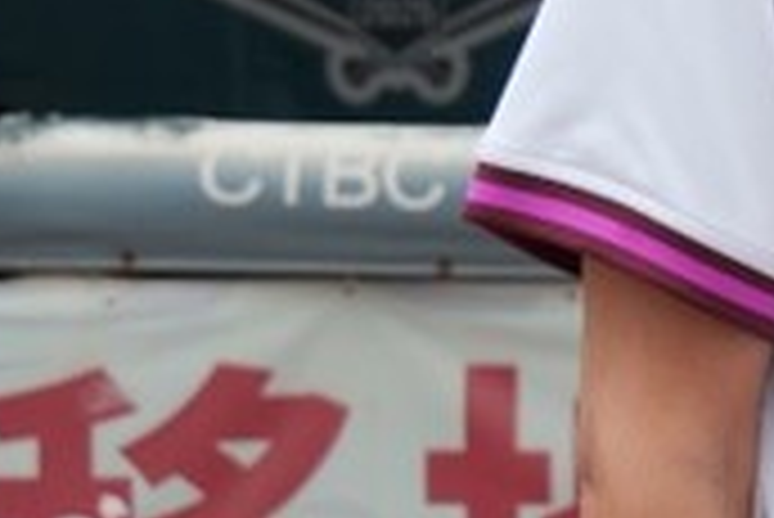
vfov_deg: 5.7
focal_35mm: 241
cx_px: 1665
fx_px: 5186
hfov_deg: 8.1
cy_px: -131
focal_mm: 46
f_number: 5.1
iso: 100
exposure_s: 1/125
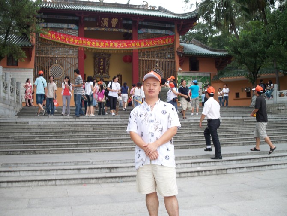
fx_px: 307
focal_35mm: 37
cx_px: 144
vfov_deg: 38.7
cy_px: 108
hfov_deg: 50.1
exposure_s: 1/200
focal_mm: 7.9
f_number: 3.4
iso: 64
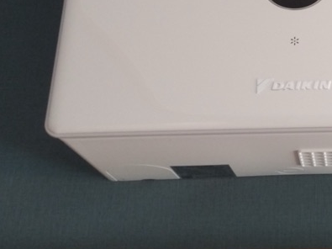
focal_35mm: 79
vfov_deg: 18.2
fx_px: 757
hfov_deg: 23.4
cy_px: 7
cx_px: 356
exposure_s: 1/50
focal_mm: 4.8
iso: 297
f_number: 1.79
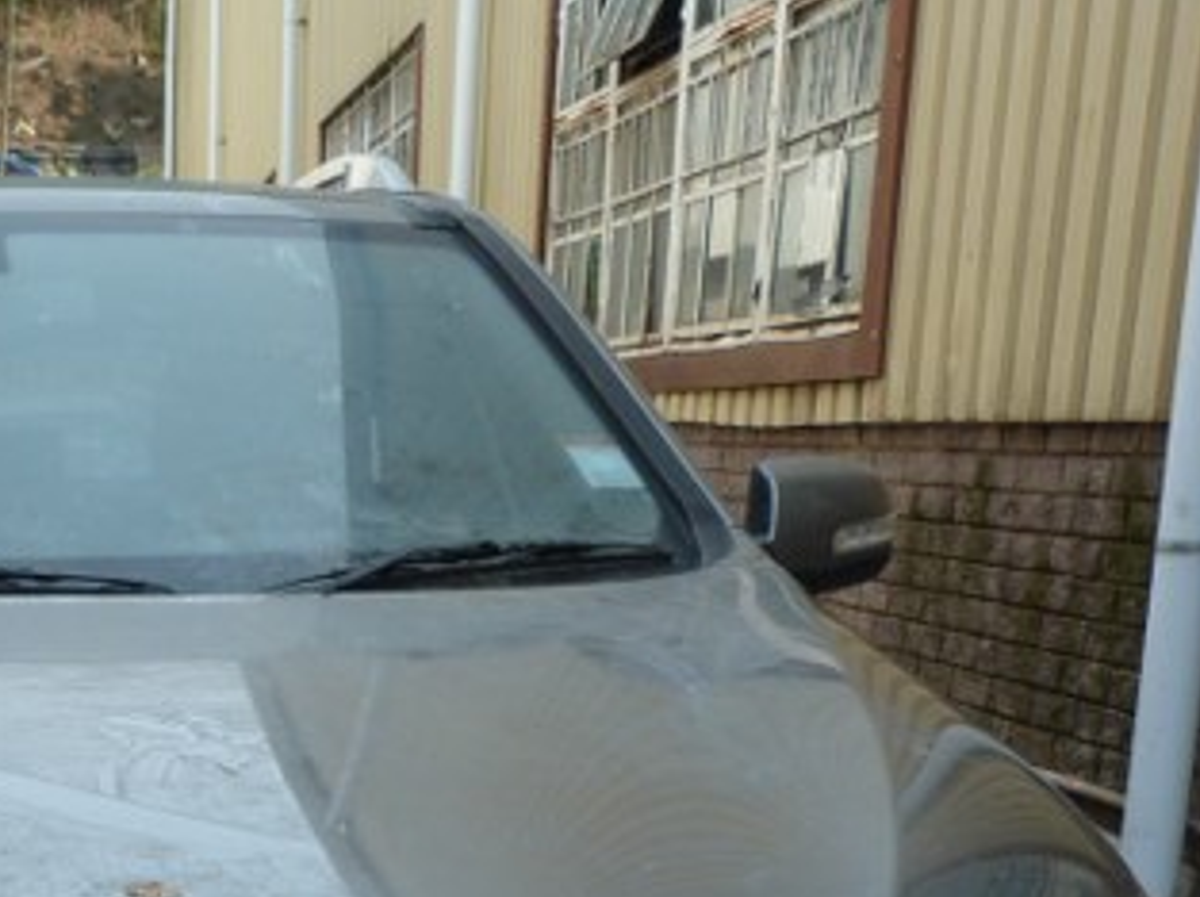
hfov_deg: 28.7
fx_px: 2216
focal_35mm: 64
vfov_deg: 21.0
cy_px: 1142
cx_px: 38
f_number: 4
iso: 80
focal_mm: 4.5
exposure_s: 1/200
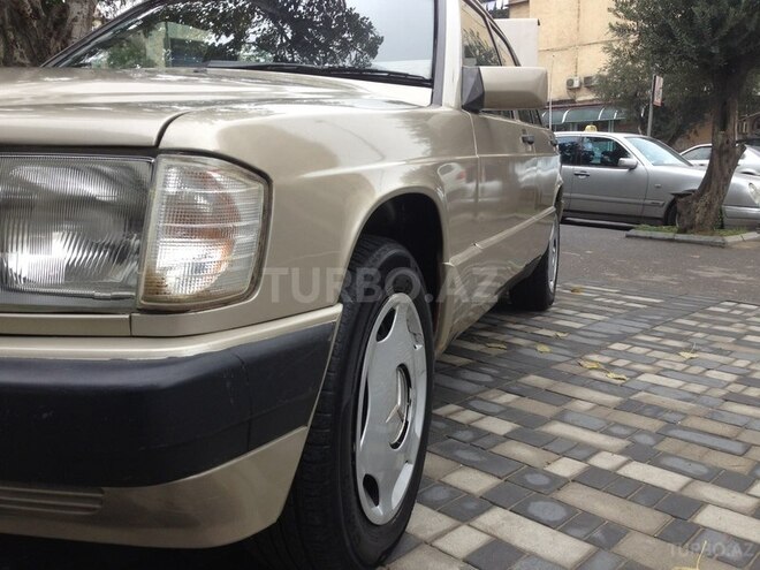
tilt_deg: -8.3
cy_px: 285
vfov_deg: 42.9
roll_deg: +0.1
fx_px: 725
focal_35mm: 33
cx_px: 380
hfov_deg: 55.4
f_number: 2.4
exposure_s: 1/120
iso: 50
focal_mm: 4.12
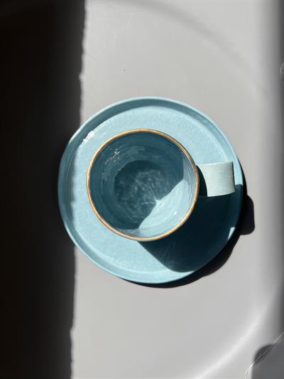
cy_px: 190
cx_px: 142
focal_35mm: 26
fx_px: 284
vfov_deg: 67.3
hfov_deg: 53.1
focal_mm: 5.7
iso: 50
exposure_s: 1/3968
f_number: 1.5
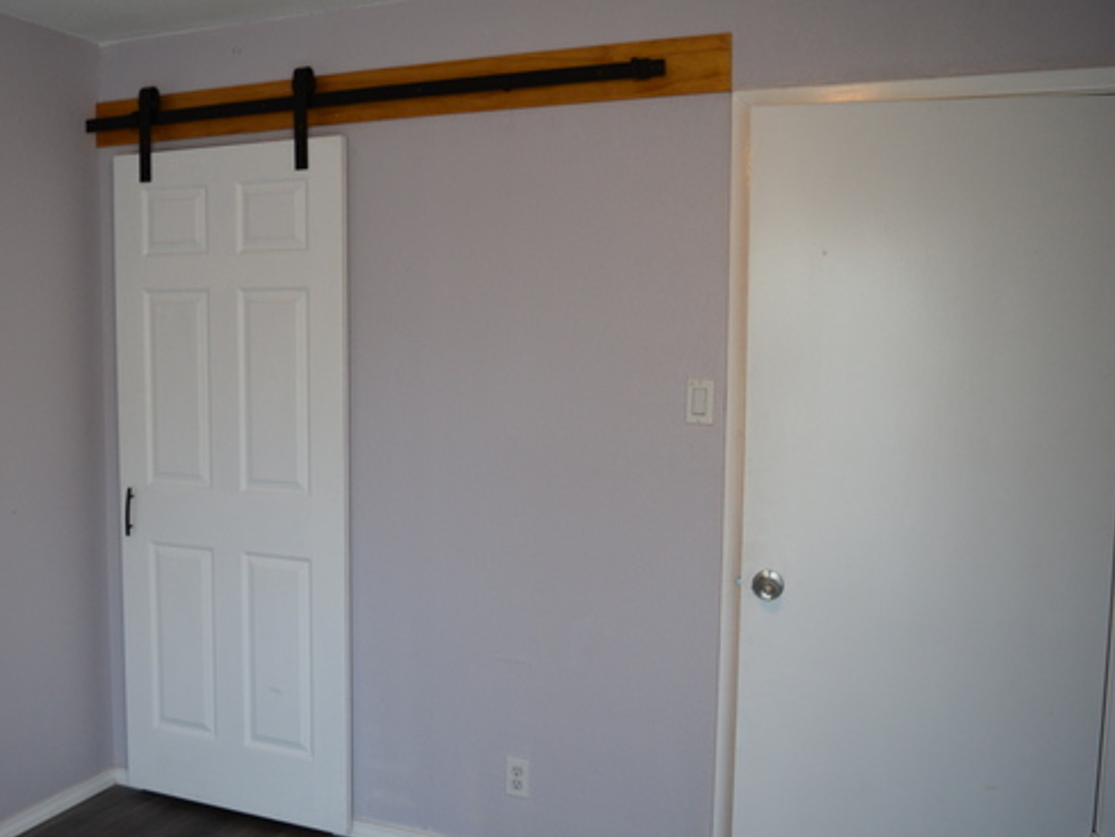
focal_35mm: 34
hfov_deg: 53.1
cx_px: 390
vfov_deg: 41.8
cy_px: 418
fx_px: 1095
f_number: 4
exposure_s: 1/60
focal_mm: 18
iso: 560
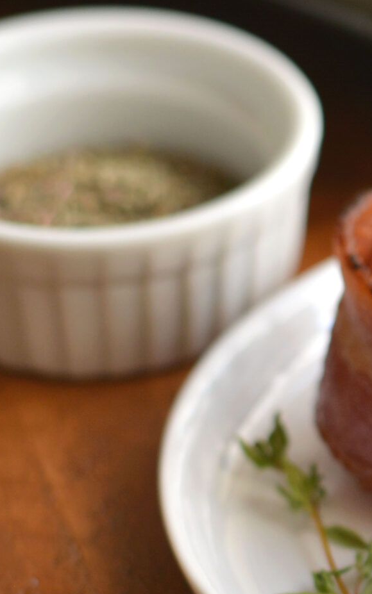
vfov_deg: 9.9
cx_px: 724
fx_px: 3420
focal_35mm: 211
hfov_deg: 6.1
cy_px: 392
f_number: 3.5
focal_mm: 50
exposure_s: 1/80
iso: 400
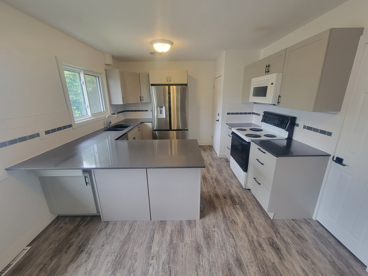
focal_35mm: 13
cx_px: 184
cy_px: 138
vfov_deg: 89.9
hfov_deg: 106.2
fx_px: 138
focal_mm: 2.2
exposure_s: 1/60
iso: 160
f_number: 2.2
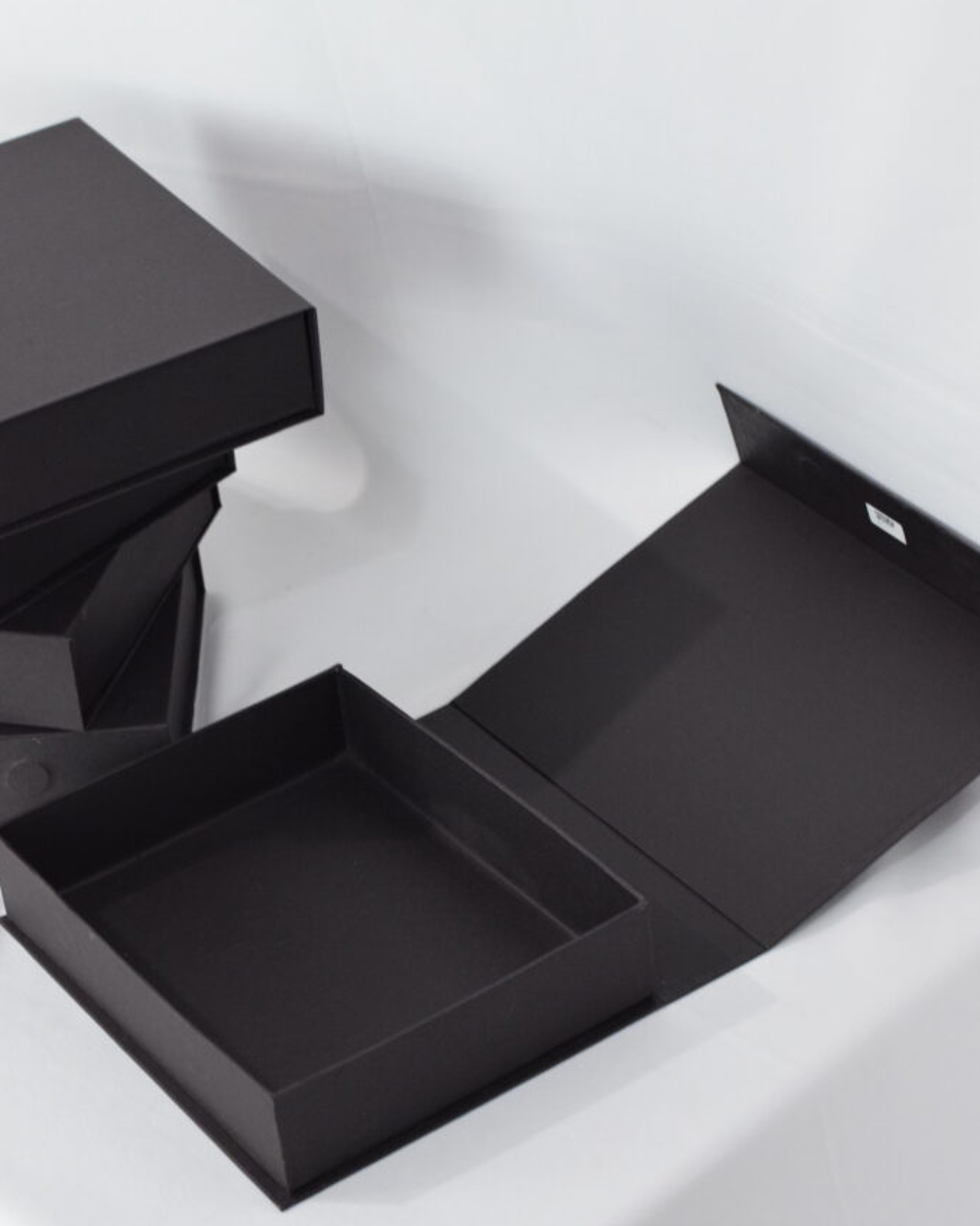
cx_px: 489
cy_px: 687
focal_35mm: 85
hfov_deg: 18.1
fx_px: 3083
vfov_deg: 22.5
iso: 1600
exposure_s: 1/50
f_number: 5.6
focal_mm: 50
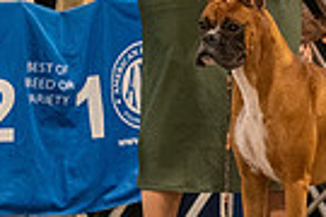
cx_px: 297
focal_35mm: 666
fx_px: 6031
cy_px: -11
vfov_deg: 2.1
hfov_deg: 3.1
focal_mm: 155
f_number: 3.5
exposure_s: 1/250
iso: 6400
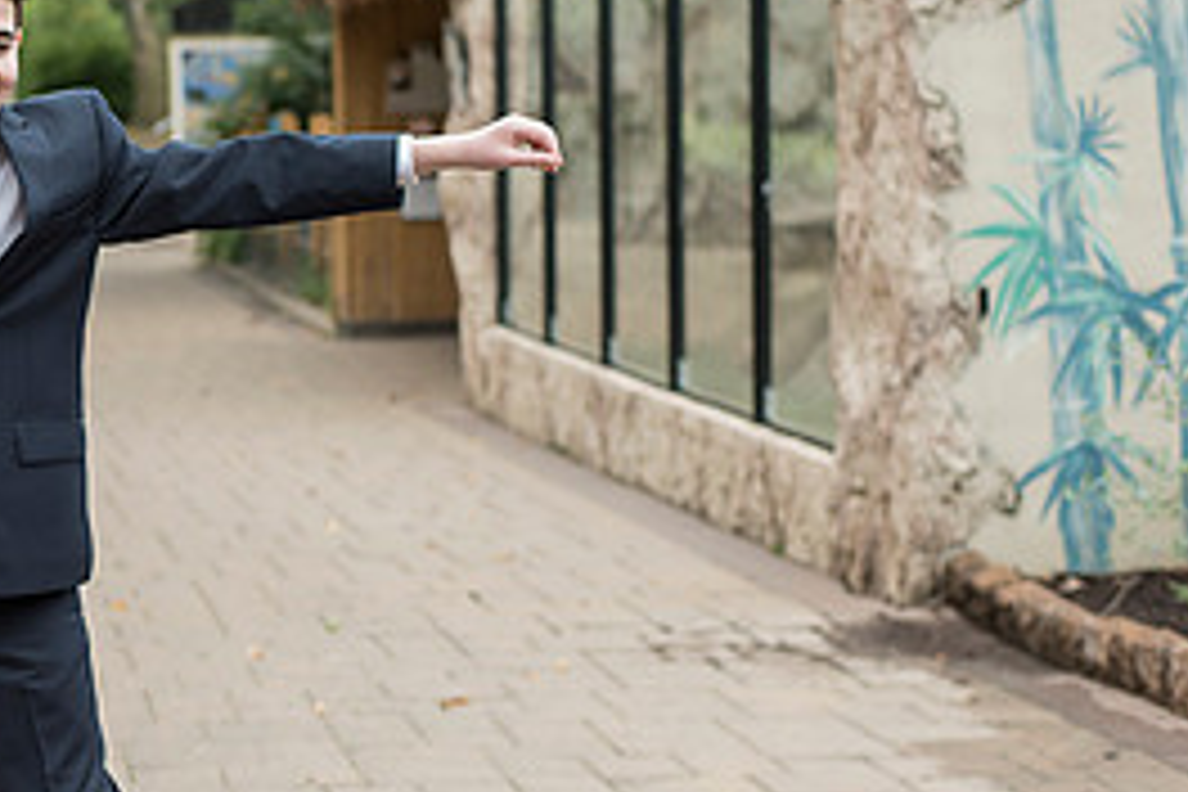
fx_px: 3630
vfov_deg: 12.5
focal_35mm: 110
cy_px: 371
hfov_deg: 18.1
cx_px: -27
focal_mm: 50
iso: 400
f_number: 2.8
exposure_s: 1/1000
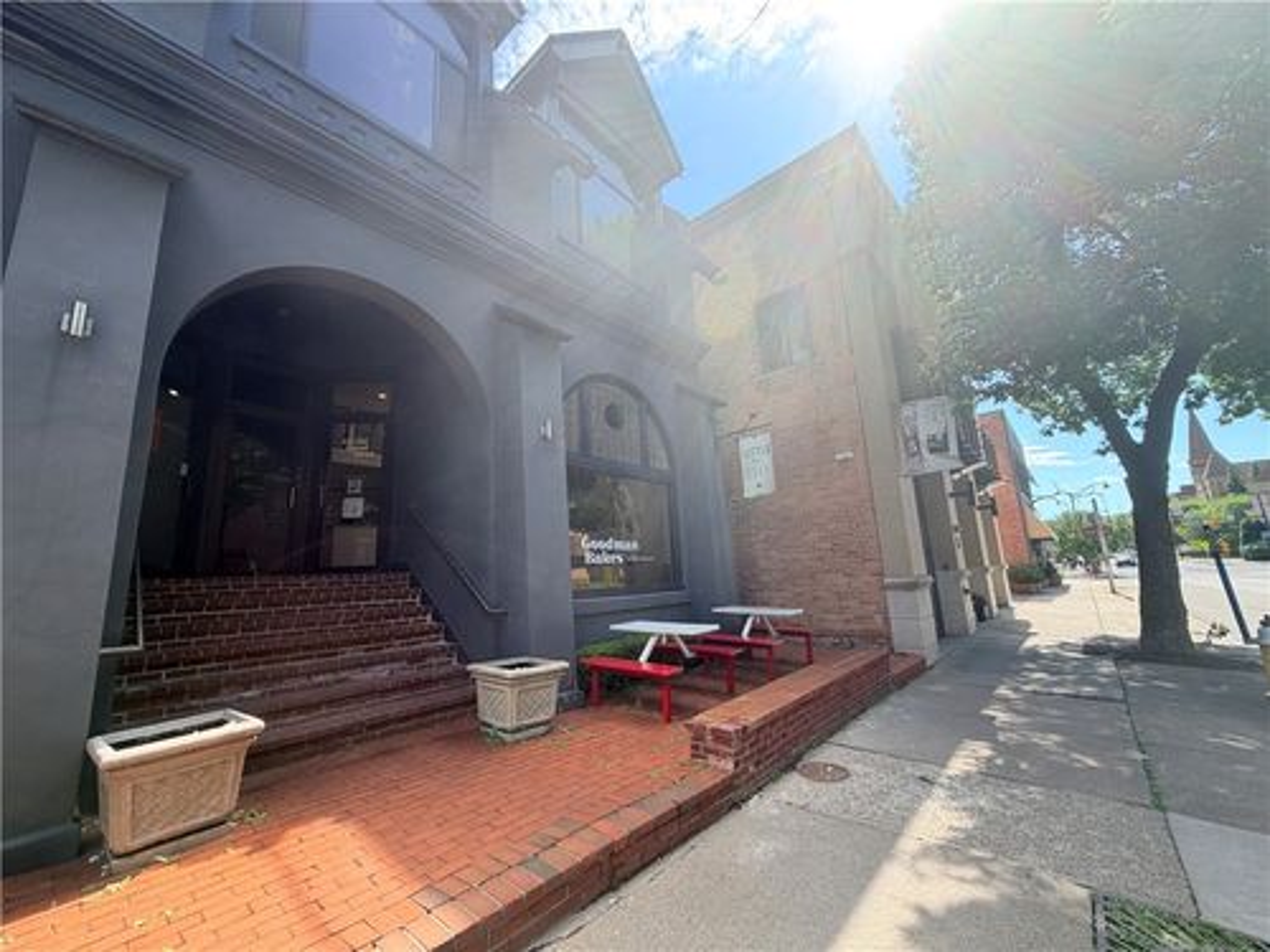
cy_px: 476
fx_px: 514
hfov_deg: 102.1
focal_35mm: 14
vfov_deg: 85.7
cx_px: 635
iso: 50
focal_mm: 2.22
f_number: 2.2
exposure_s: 1/297
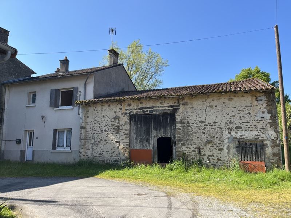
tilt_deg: +9.2
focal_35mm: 26
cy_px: 109
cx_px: 146
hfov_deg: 67.3
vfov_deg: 53.1
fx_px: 219
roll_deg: +0.5
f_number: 1.6
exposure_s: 1/1992
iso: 50
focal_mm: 5.1
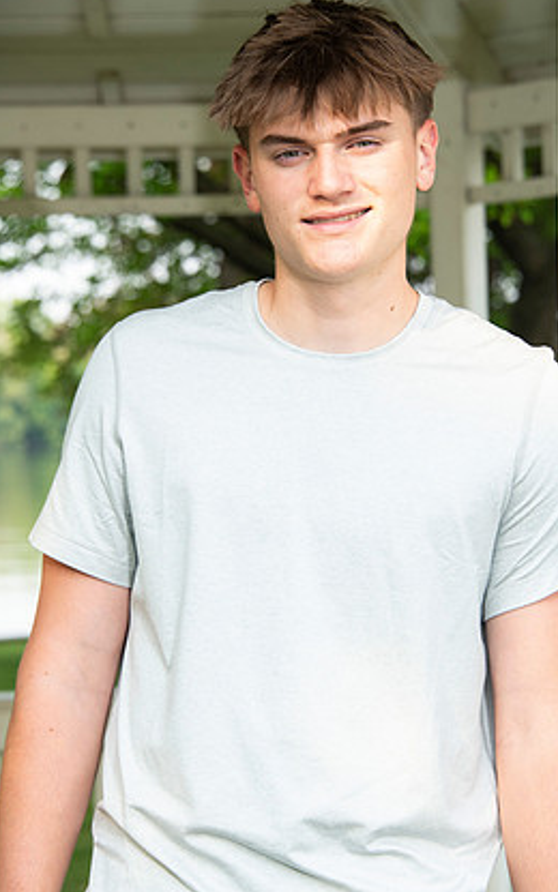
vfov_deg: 16.3
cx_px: 313
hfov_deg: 10.2
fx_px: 3114
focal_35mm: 128
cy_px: 450
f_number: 7.1
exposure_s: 1/160
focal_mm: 116
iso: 320
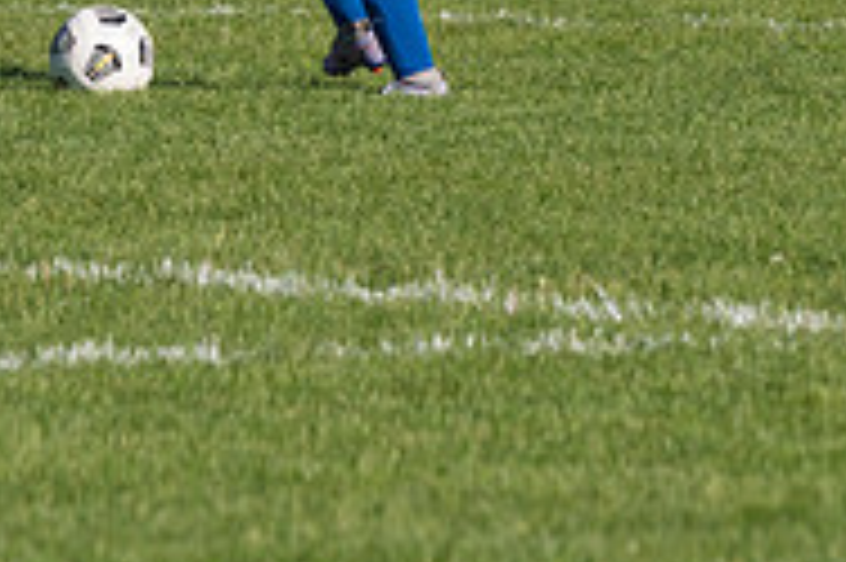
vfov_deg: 1.5
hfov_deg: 2.2
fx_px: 21742
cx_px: 418
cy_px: -193
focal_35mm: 926
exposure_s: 1/1600
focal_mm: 200
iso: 250
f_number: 5.6
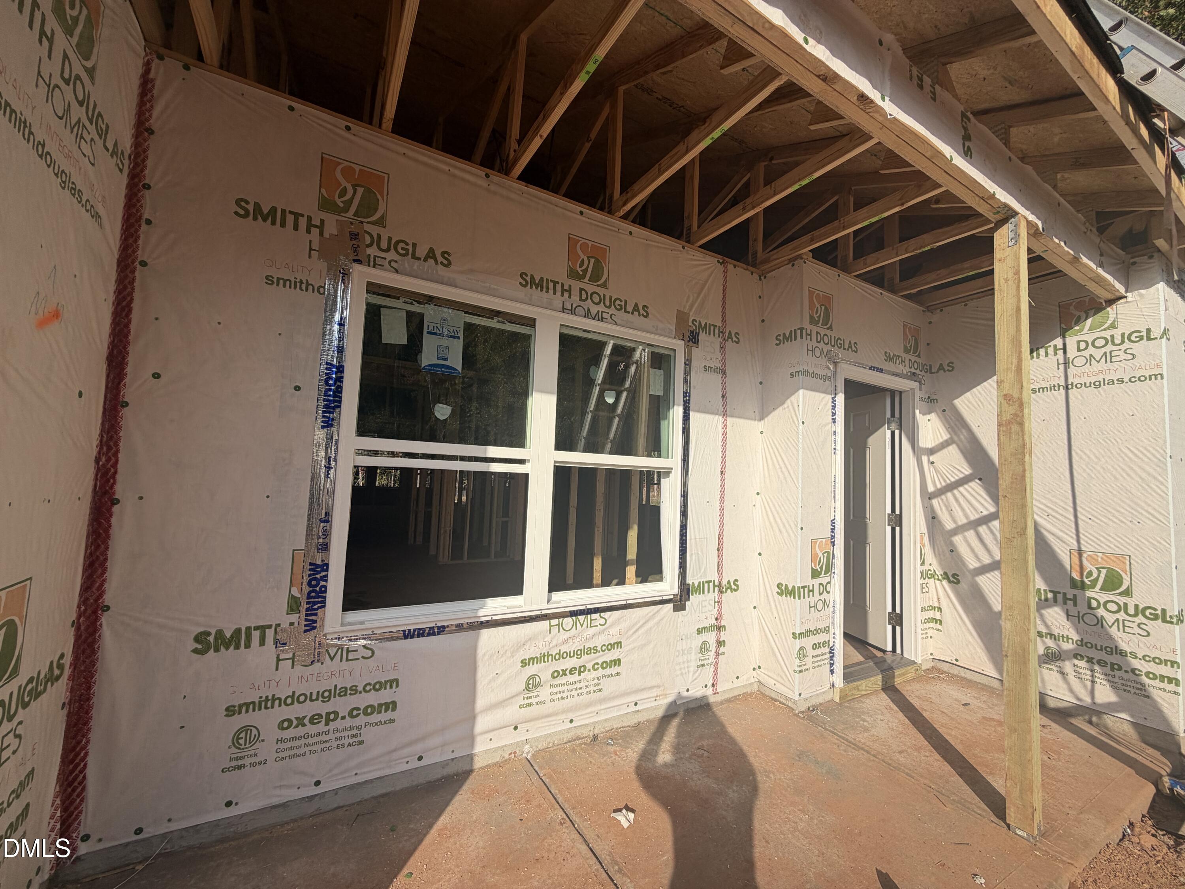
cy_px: 444
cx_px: 592
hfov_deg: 102.1
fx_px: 479
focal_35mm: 14
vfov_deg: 85.7
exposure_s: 1/1167
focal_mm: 2.22
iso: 20
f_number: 2.2
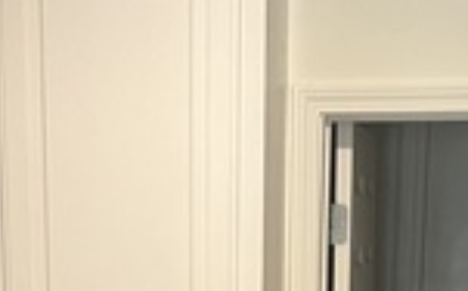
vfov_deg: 9.8
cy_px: 616
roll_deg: +1.3
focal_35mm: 122
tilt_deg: -15.3
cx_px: 212
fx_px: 1554
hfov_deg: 17.1
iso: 200
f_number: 1.5
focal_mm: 5.7
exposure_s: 1/60
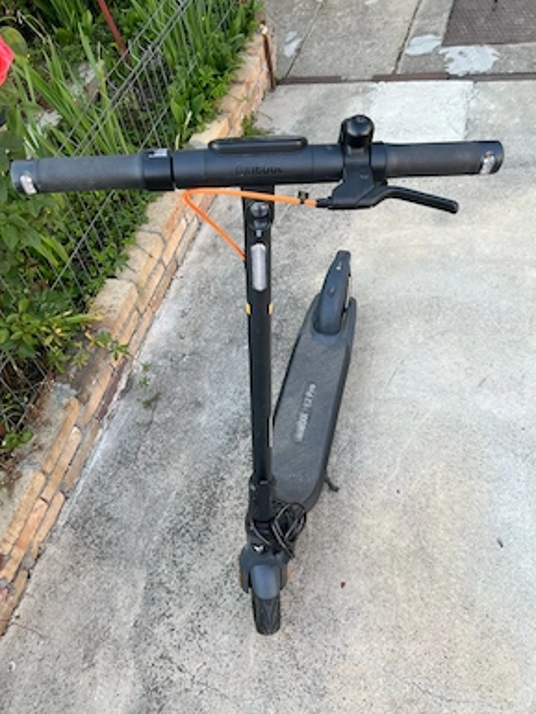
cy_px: 358
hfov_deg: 51.4
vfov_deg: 65.3
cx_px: 262
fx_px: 557
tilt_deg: -51.6
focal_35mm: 27
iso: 32
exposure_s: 1/151
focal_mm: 5.7
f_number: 1.5
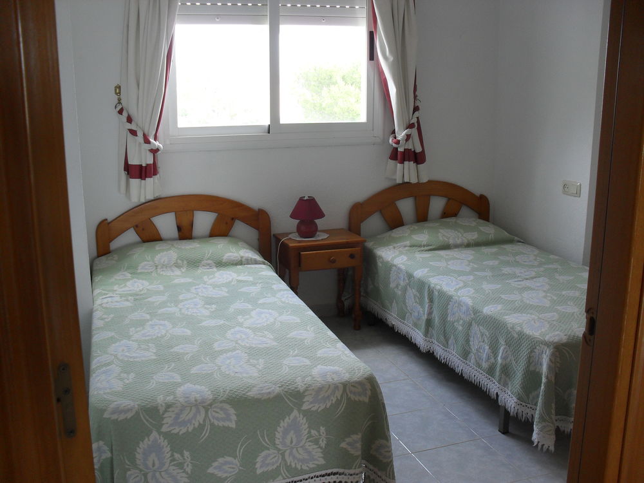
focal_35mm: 35
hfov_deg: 52.6
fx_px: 651
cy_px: 242
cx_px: 322
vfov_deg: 40.7
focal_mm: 6.3
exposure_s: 1/60
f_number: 3.2
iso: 100
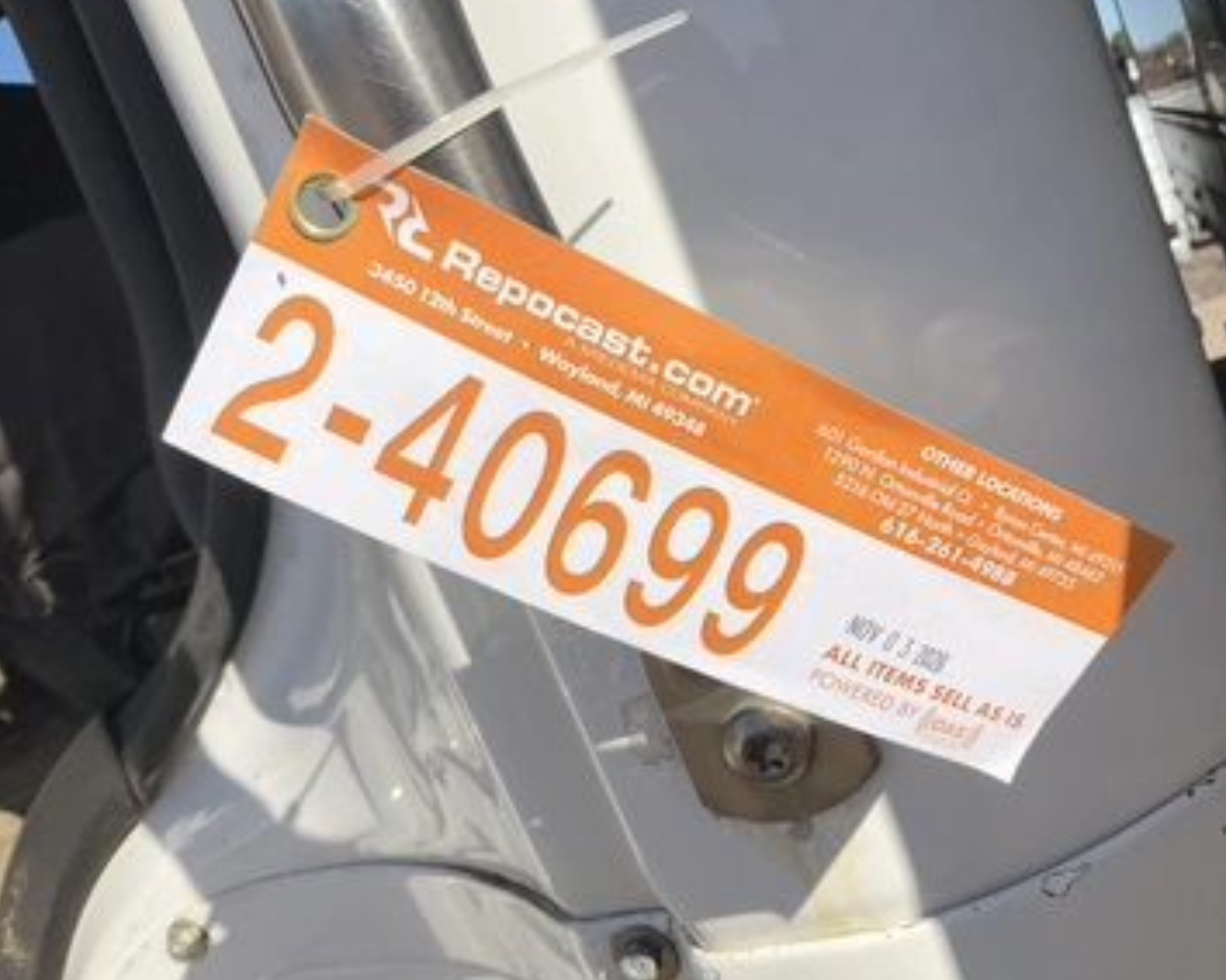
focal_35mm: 32
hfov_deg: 55.7
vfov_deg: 45.8
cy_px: 467
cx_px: 637
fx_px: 1161
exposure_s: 1/3322
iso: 25
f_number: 1.8
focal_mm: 3
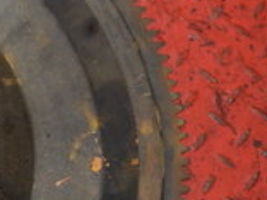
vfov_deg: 12.0
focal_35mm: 123
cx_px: -161
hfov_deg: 14.7
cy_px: 154
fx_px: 949
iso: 200
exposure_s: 1/30
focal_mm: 5.5
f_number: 3.9
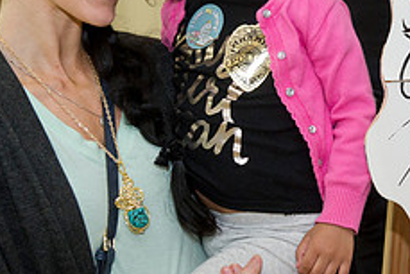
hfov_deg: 17.6
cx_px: 381
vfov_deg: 12.0
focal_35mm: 114
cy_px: 91
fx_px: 1299
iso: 1250
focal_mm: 45
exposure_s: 1/250
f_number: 5.6
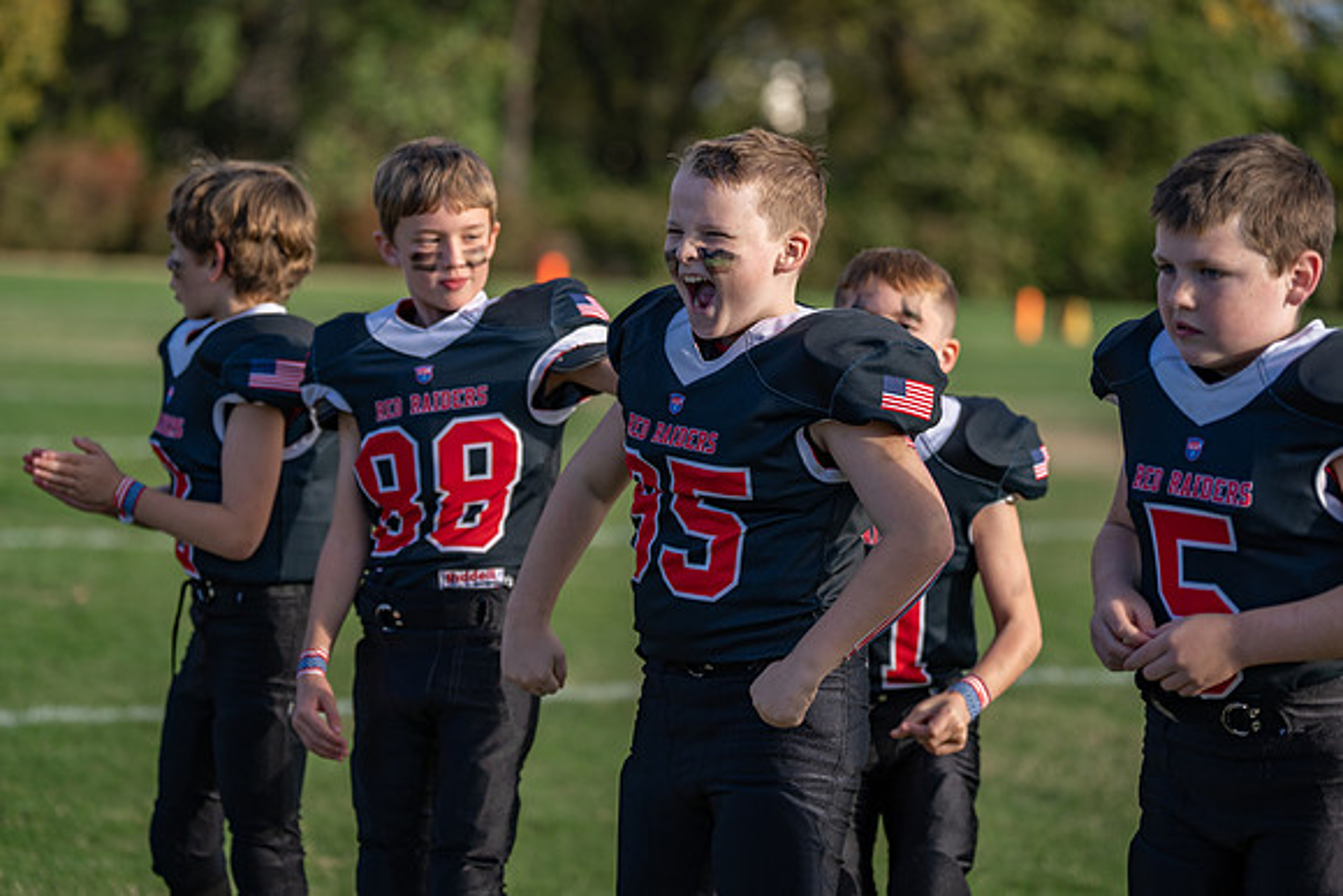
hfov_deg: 17.9
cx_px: 672
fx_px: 4254
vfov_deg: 12.0
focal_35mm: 114
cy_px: 448
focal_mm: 114
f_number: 2.8
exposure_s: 1/1000
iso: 100
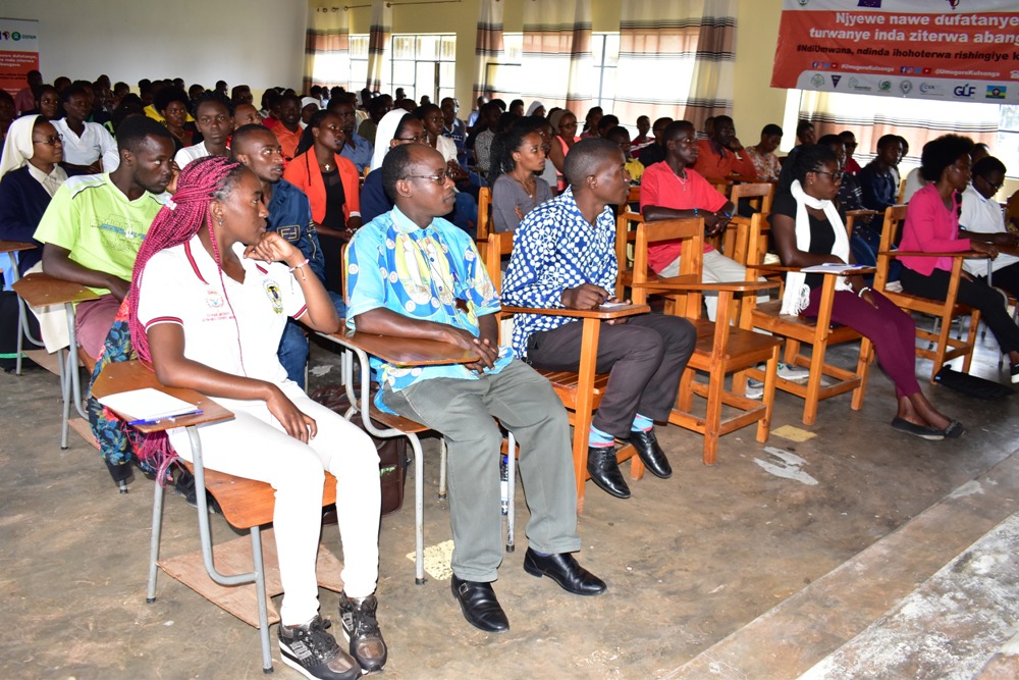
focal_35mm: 30
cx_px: 510
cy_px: 340
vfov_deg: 43.6
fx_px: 849
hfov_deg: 61.9
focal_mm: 20
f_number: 4.5
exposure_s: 1/160
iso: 800
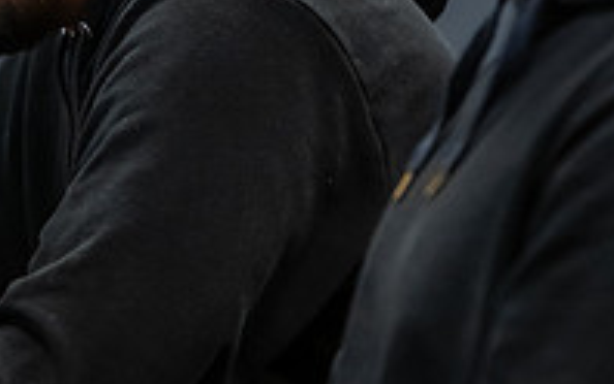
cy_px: -8
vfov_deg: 2.8
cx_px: 22
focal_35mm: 478
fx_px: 8003
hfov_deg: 4.4
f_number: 2.8
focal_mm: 160
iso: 2500
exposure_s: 1/200
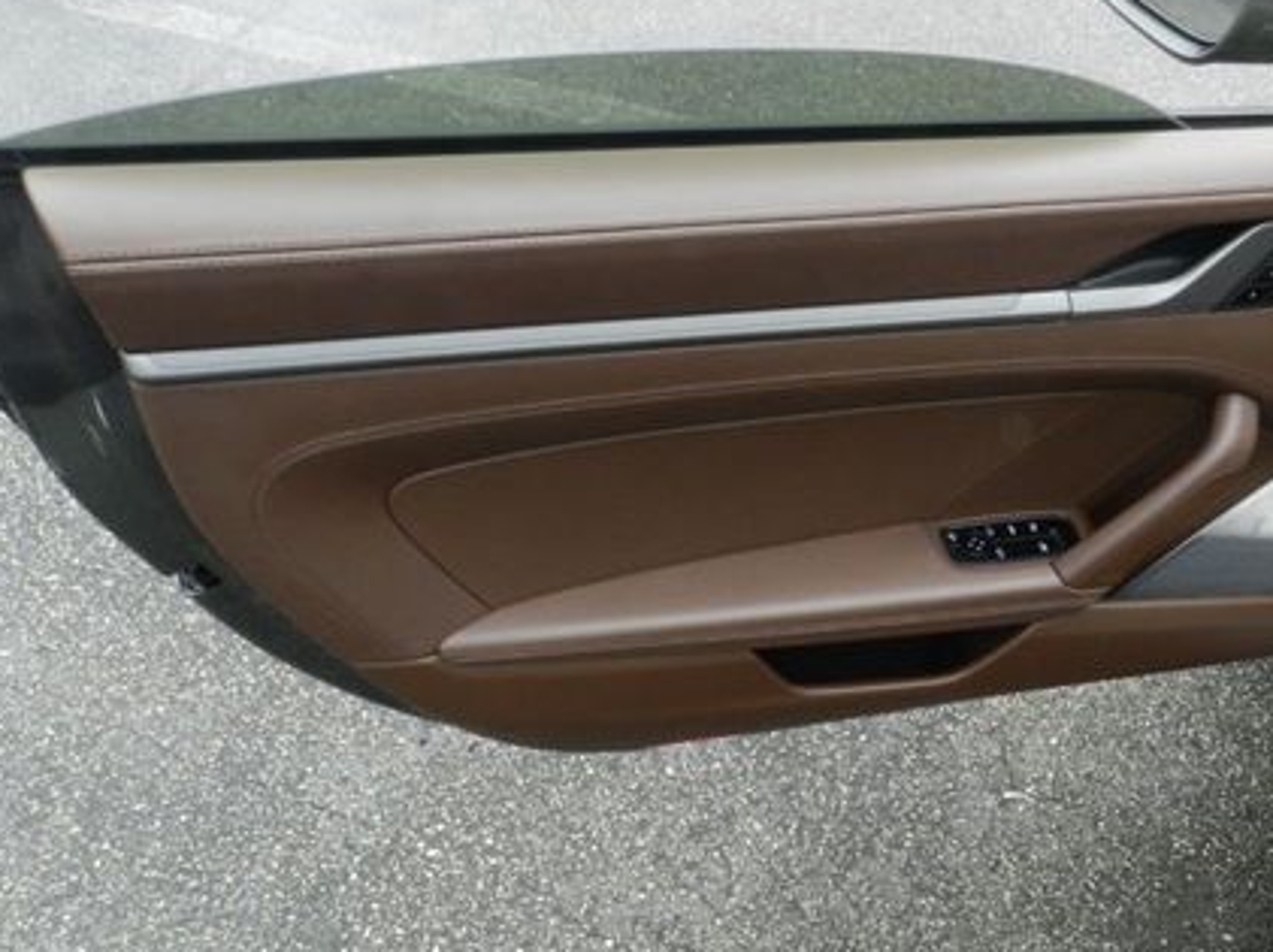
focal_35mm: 35
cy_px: 635
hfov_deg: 51.6
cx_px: 853
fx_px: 1286
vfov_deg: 40.1
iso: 220
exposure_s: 1/30
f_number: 8
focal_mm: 4
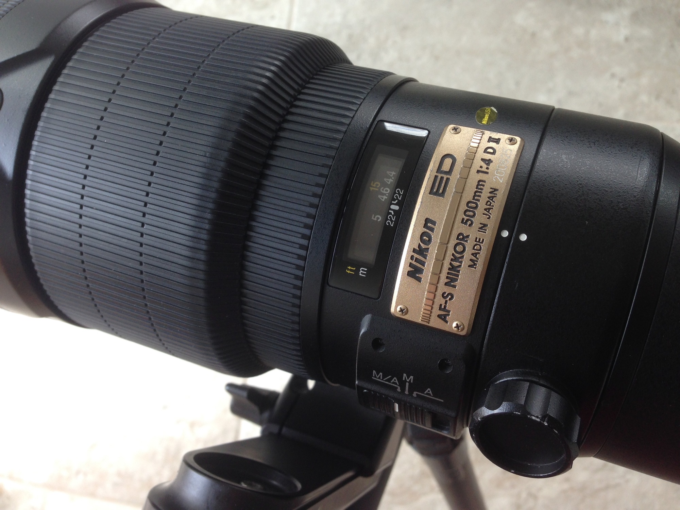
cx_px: 340
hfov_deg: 55.4
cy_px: 255
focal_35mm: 33
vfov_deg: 42.9
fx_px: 648
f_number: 2.4
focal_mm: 4.12
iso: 50
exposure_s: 1/60
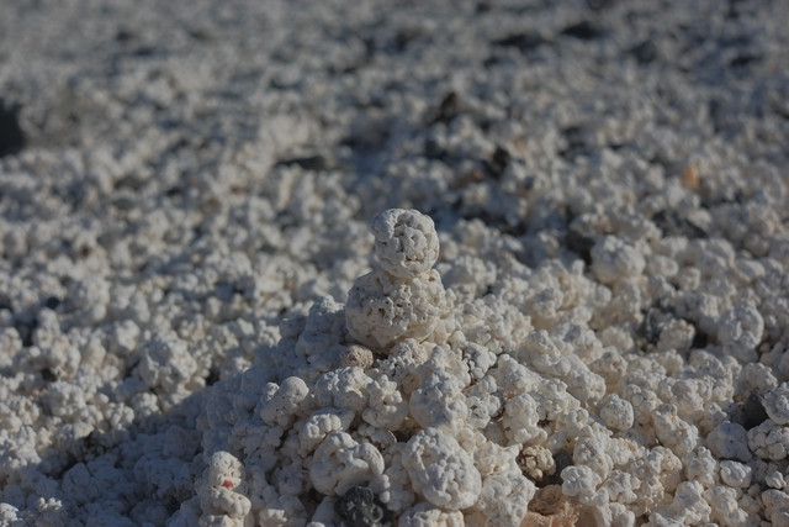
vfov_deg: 32.6
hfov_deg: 47.4
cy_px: 264
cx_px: 394
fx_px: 899
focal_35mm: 41
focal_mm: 27
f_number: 5
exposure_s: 1/3300
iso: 200
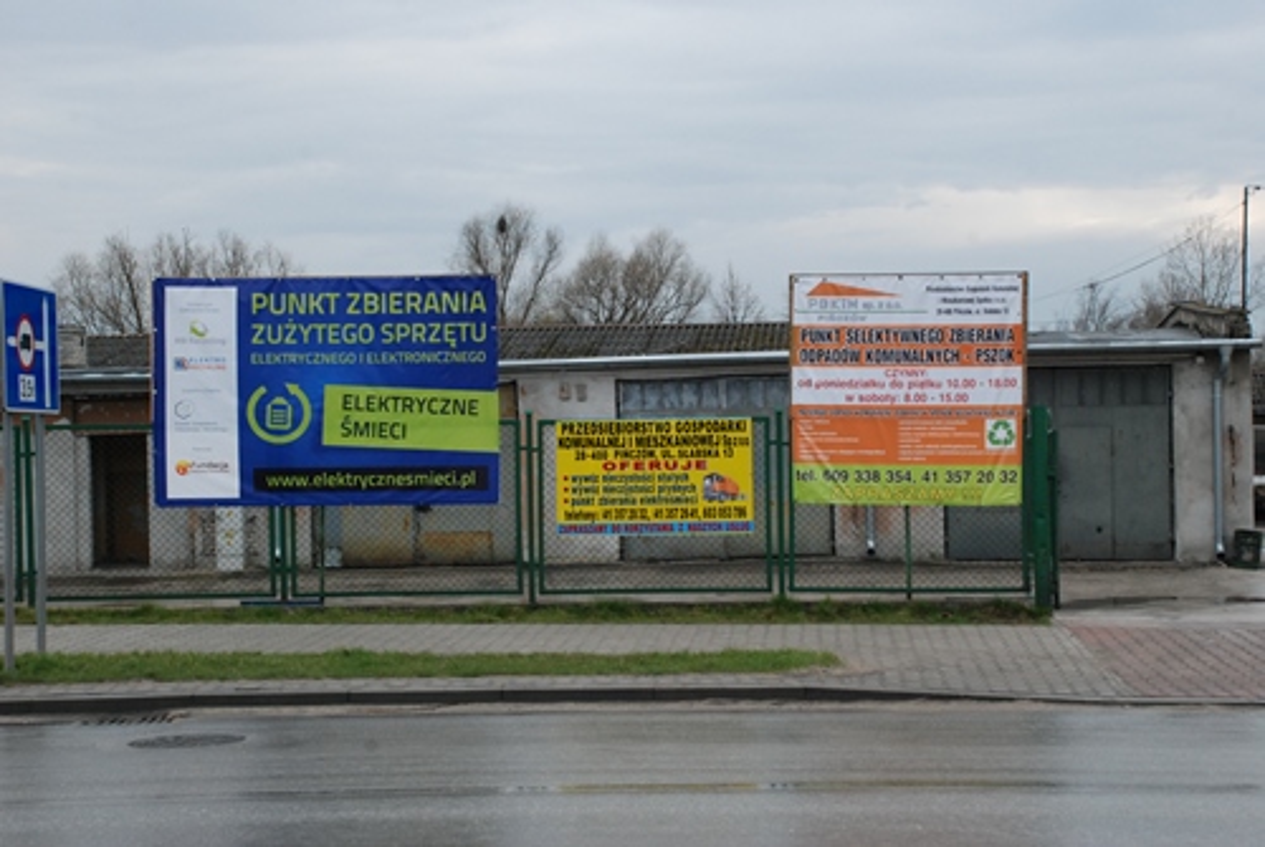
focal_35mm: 60
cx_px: 632
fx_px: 2111
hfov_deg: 33.4
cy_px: 424
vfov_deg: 22.7
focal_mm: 40
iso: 800
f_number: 11
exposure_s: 1/500
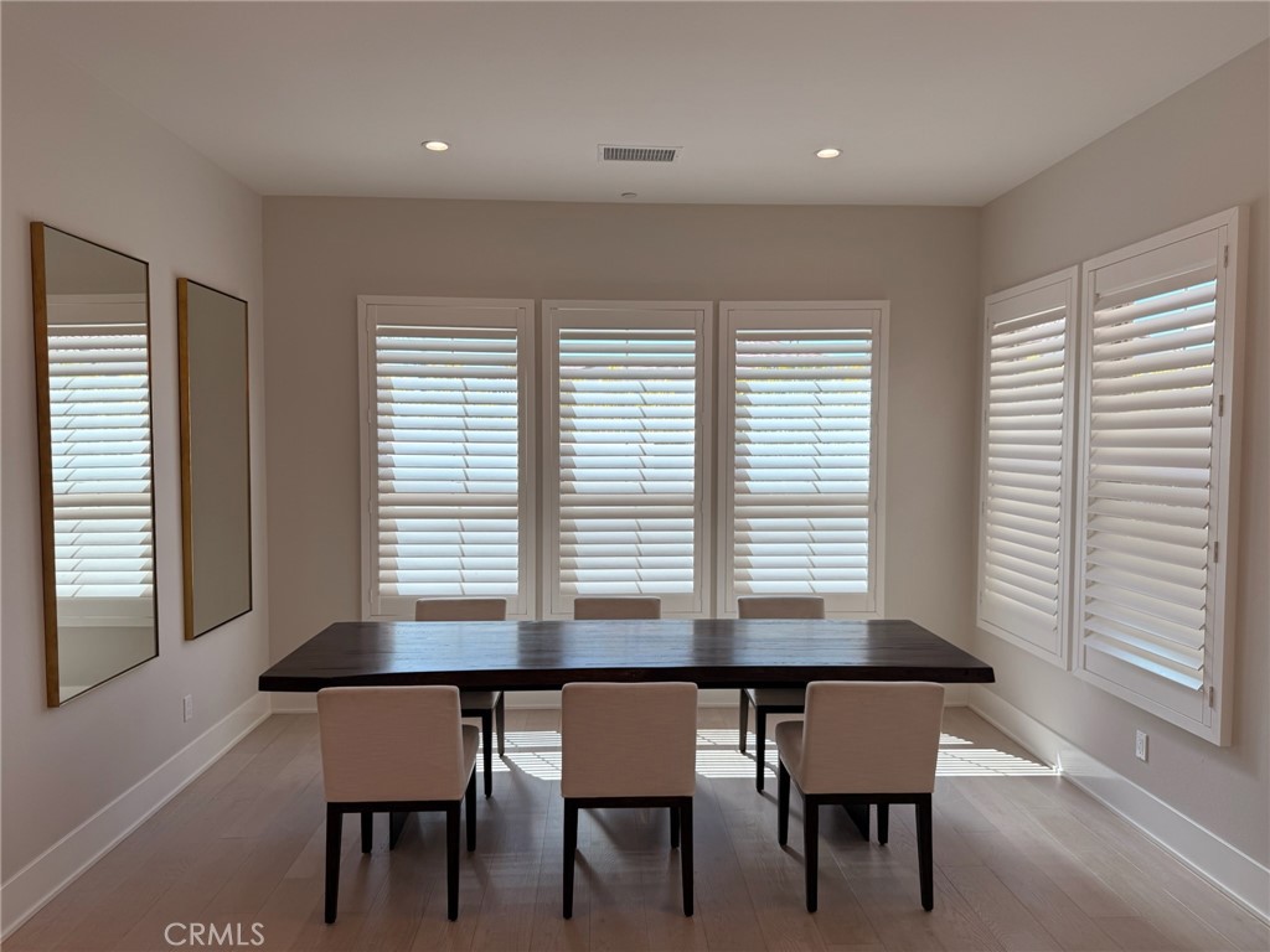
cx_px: 635
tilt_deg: -2.7
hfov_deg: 71.6
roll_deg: -0.7
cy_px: 476
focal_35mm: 24
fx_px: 881
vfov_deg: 56.8
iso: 80
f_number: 1.78
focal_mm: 6.76
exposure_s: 1/654
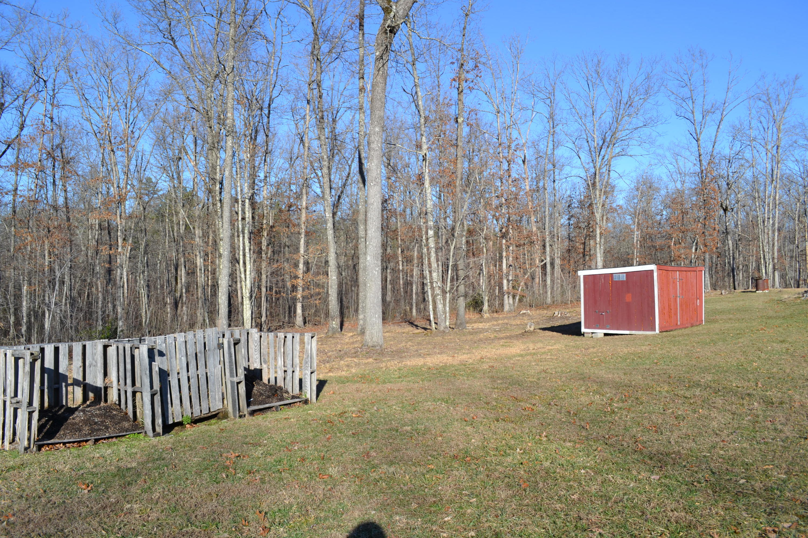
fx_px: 606
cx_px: 404
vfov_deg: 47.9
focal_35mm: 27
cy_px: 269
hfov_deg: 67.4
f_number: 7.1
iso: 100
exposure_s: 1/200
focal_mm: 18
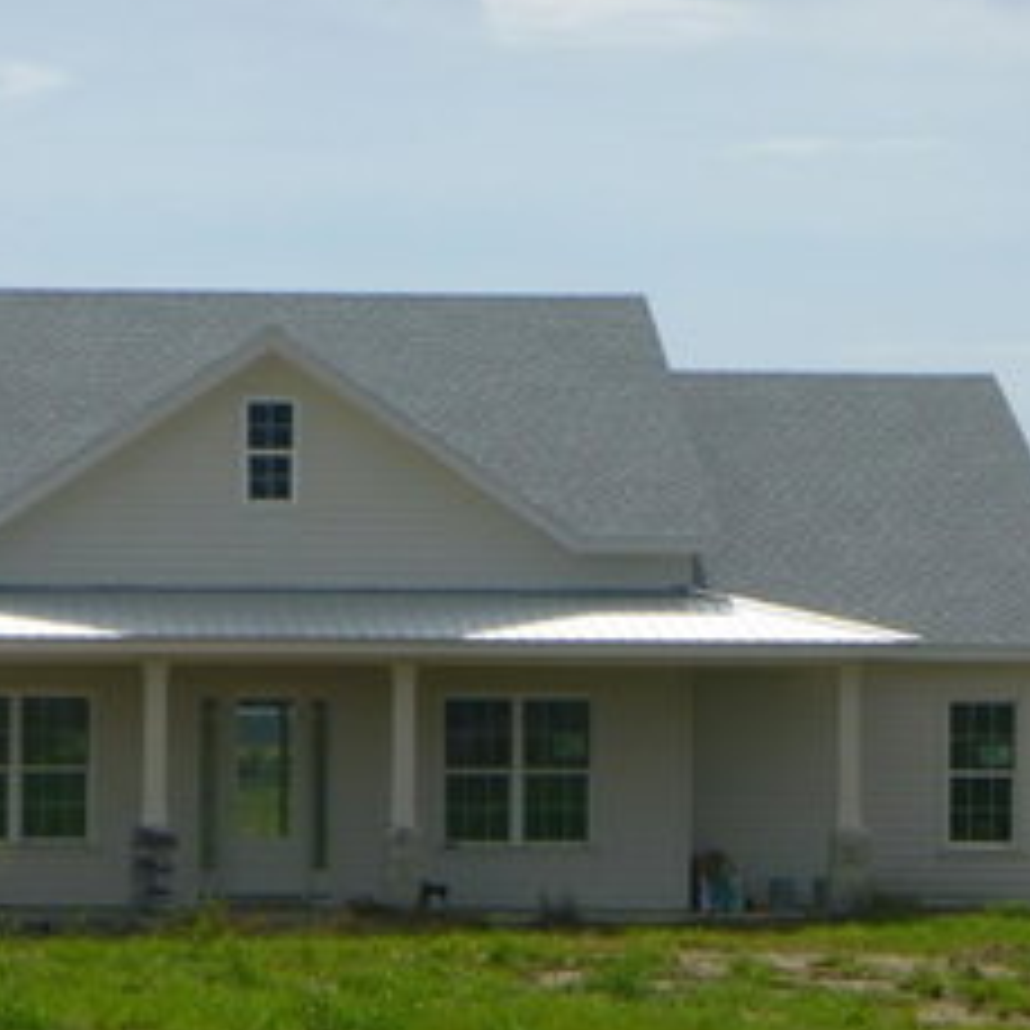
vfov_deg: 10.4
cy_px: 720
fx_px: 5656
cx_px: 265
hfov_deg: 10.4
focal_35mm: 168
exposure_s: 1/640
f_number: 5.7
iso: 100
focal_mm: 15.3
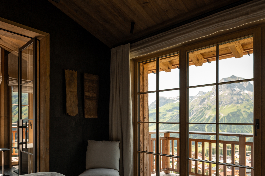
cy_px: 121
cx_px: 123
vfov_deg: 45.4
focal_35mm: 28
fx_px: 206
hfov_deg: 65.4
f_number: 4
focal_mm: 16
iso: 125
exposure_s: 1/160
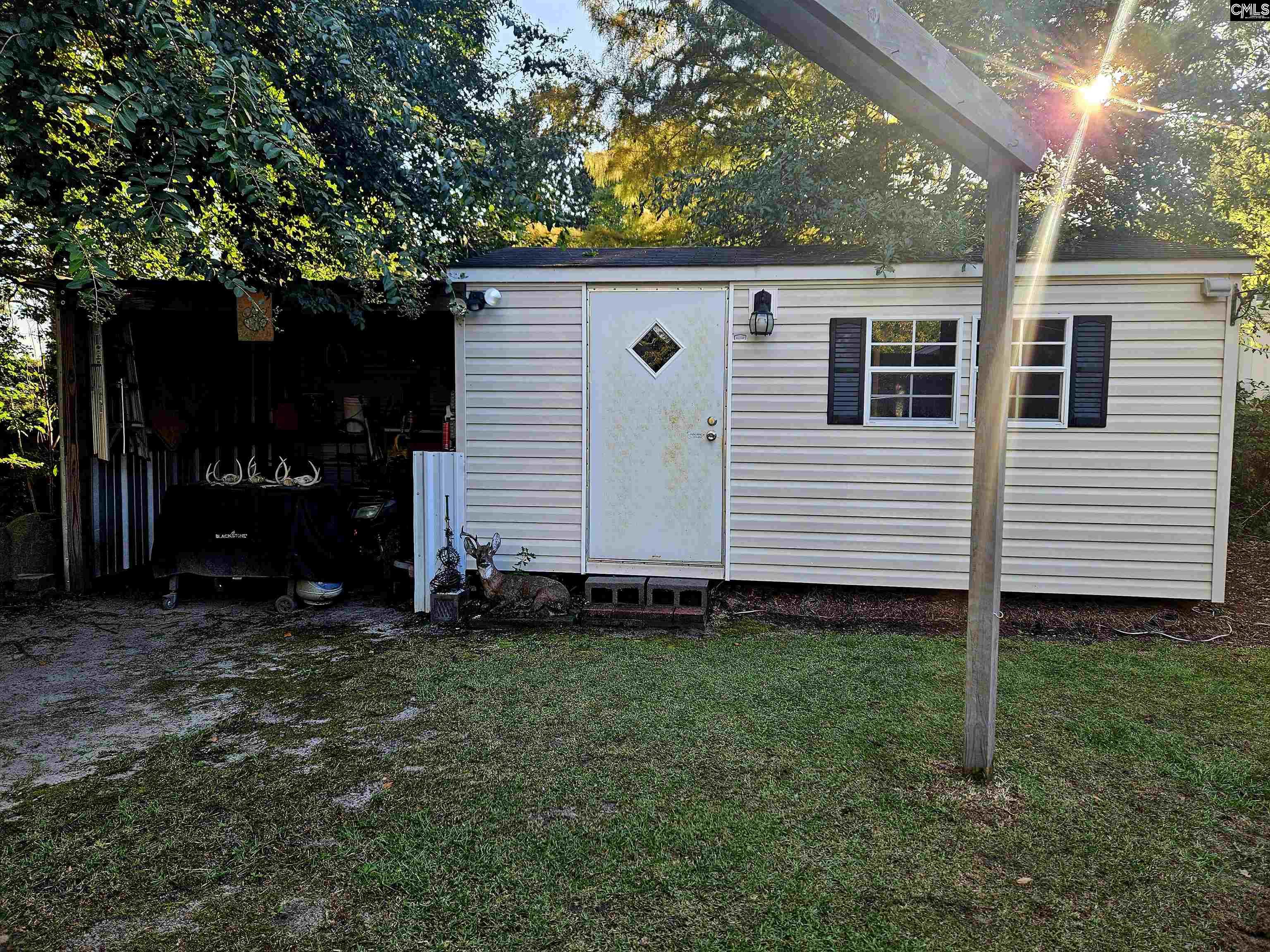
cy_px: 476
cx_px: 635
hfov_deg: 73.9
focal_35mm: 23
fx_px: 844
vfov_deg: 58.9
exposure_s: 1/120
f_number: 1.8
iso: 25
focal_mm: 5.4
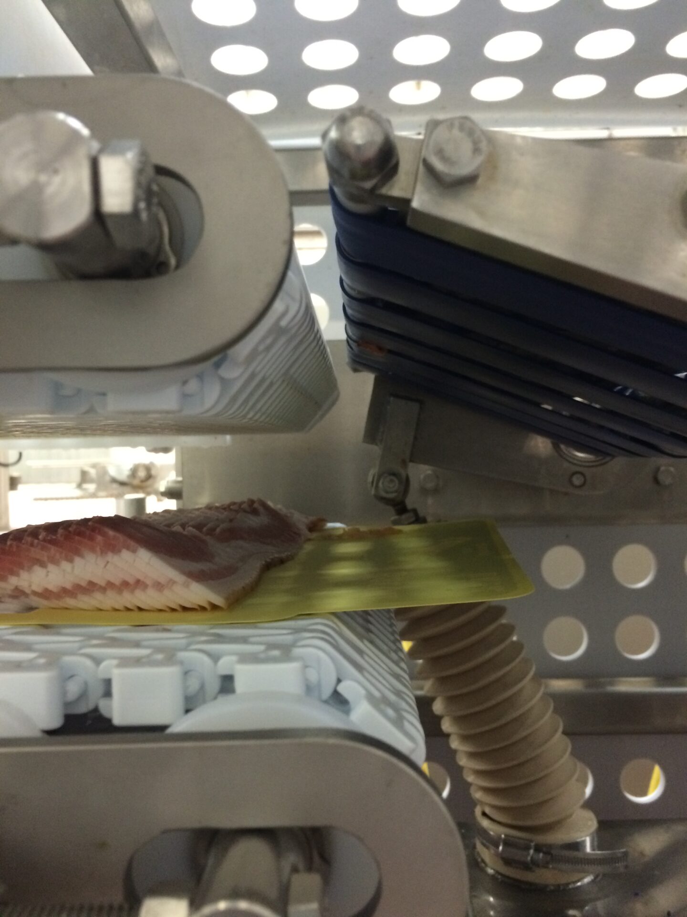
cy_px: 458
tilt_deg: -0.5
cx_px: 344
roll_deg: +0.1
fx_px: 767
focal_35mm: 29
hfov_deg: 48.2
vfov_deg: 61.7
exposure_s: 1/24
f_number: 2.2
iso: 320
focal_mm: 4.15
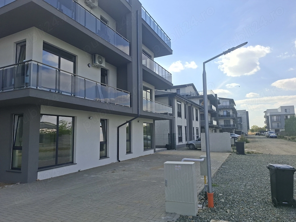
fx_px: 197
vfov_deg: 58.9
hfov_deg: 73.9
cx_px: 148
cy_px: 111
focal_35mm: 23
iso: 50
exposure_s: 1/2242
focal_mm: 5.54
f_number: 1.8
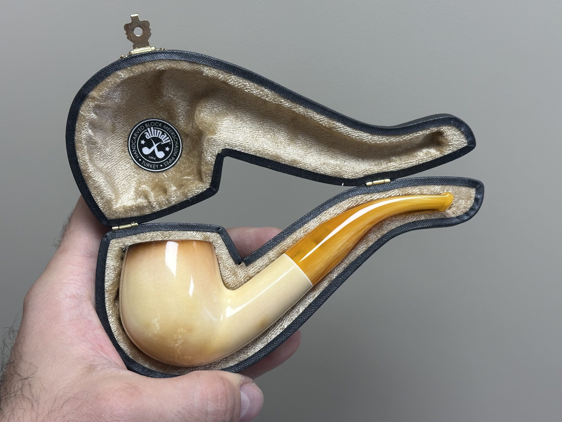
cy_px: 211
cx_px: 281
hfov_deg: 39.7
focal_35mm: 48
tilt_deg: -31.9
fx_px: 779
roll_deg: +4.4
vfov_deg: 30.3
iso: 80
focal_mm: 6.86
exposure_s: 1/111
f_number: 1.78
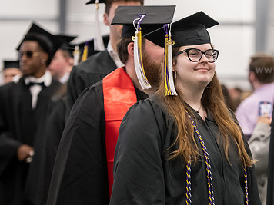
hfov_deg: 10.8
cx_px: 220
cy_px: 86
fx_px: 1441
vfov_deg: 8.2
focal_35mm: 182
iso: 3200
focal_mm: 116
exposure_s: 1/200
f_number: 3.2
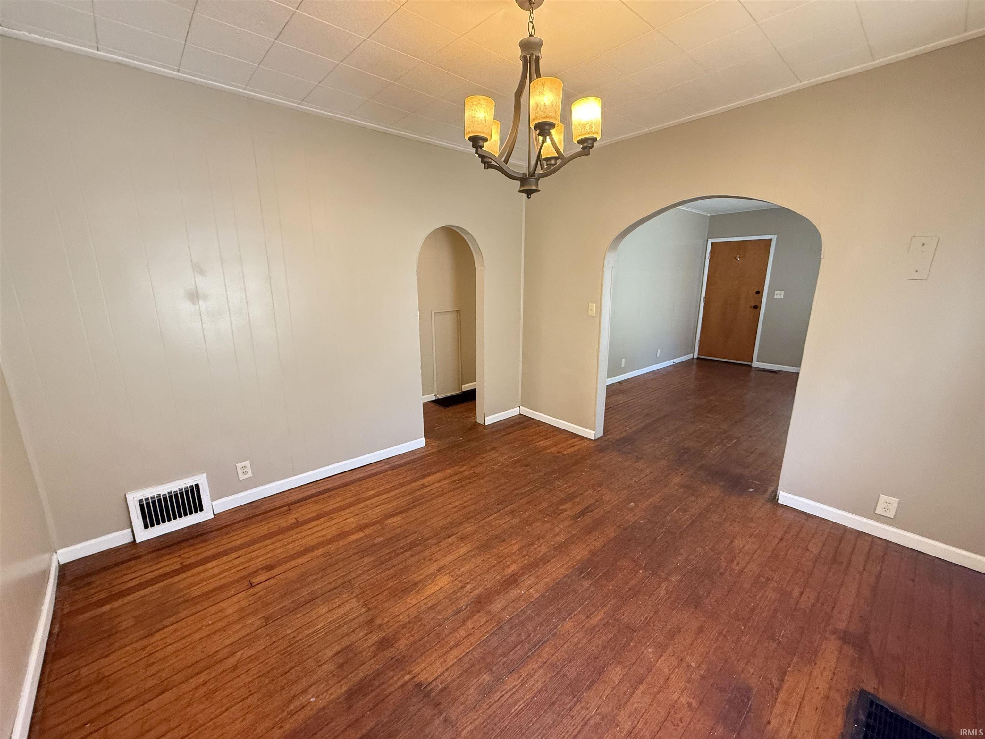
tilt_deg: -13.4
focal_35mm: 14
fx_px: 398
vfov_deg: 85.7
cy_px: 370
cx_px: 492
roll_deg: +0.1
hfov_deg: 102.1
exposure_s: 1/60
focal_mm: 2.22
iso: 500
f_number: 2.2
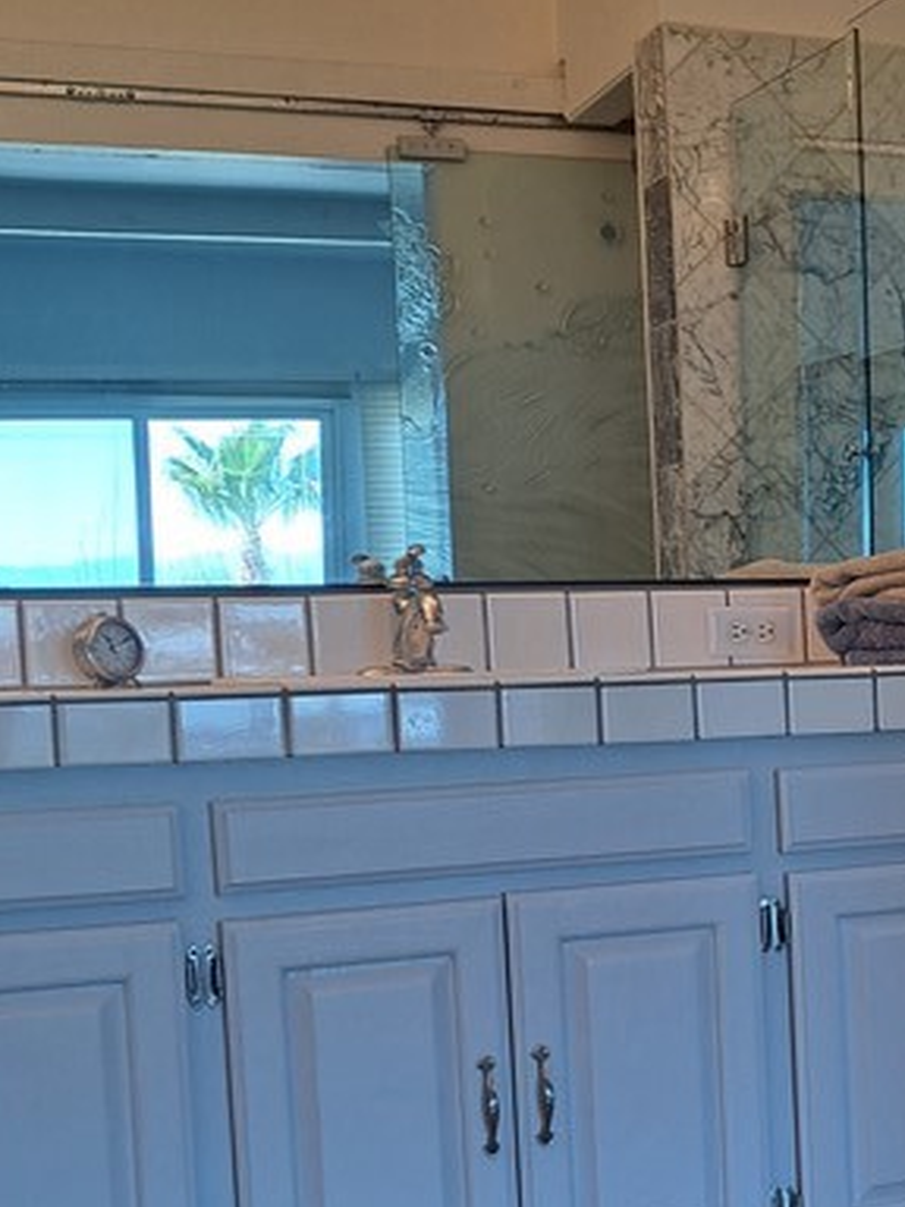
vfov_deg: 30.1
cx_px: 977
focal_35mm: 64
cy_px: 767
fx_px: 2231
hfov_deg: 21.8
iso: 50
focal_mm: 5.23
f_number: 1.8
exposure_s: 1/60
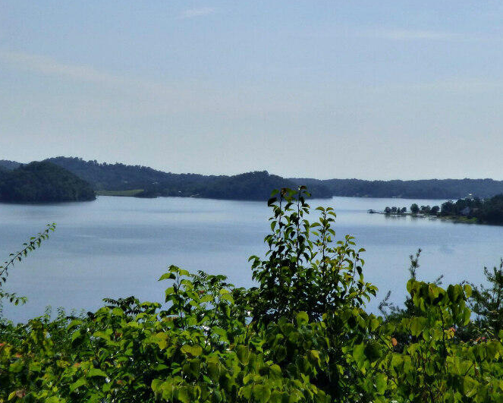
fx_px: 1206
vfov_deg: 18.9
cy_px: 142
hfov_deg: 23.4
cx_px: 336
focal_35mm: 81
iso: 160
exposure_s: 1/1600
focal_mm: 7.37
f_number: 5.6
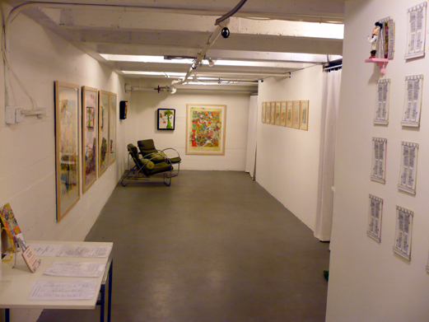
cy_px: 161
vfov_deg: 40.7
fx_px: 434
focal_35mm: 35
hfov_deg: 52.6
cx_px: 214
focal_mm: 5.8
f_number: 2.8
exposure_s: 1/25
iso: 200
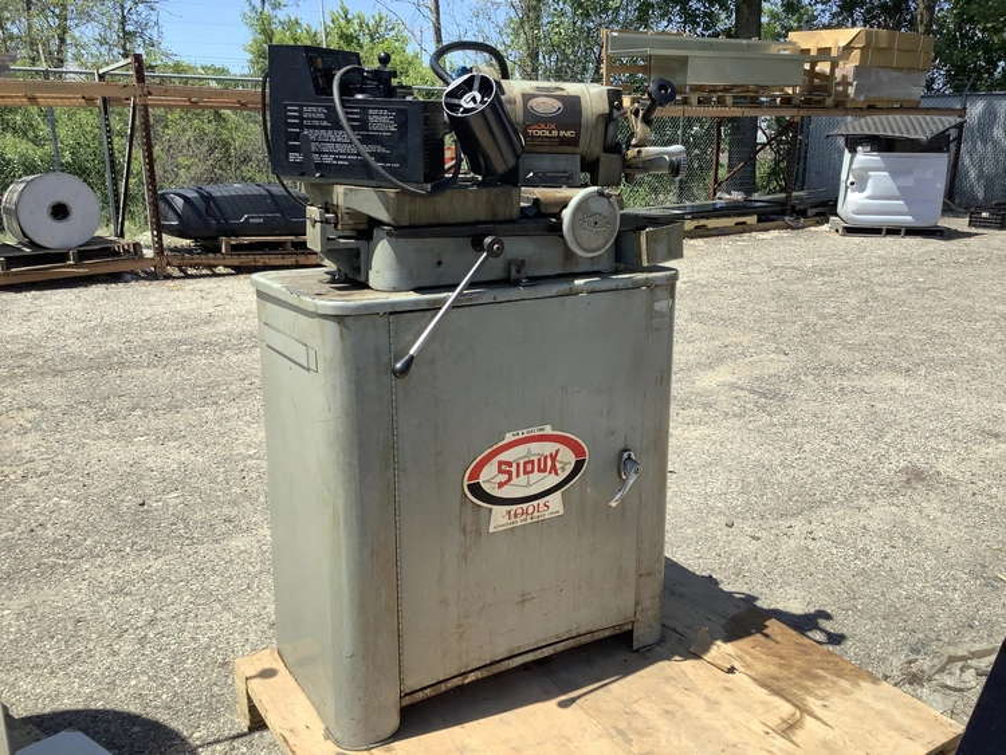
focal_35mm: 31
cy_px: 378
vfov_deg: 45.5
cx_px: 503
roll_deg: -0.7
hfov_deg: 58.3
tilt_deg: -14.7
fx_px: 901
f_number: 2.4
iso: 25
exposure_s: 1/1045
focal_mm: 3.3
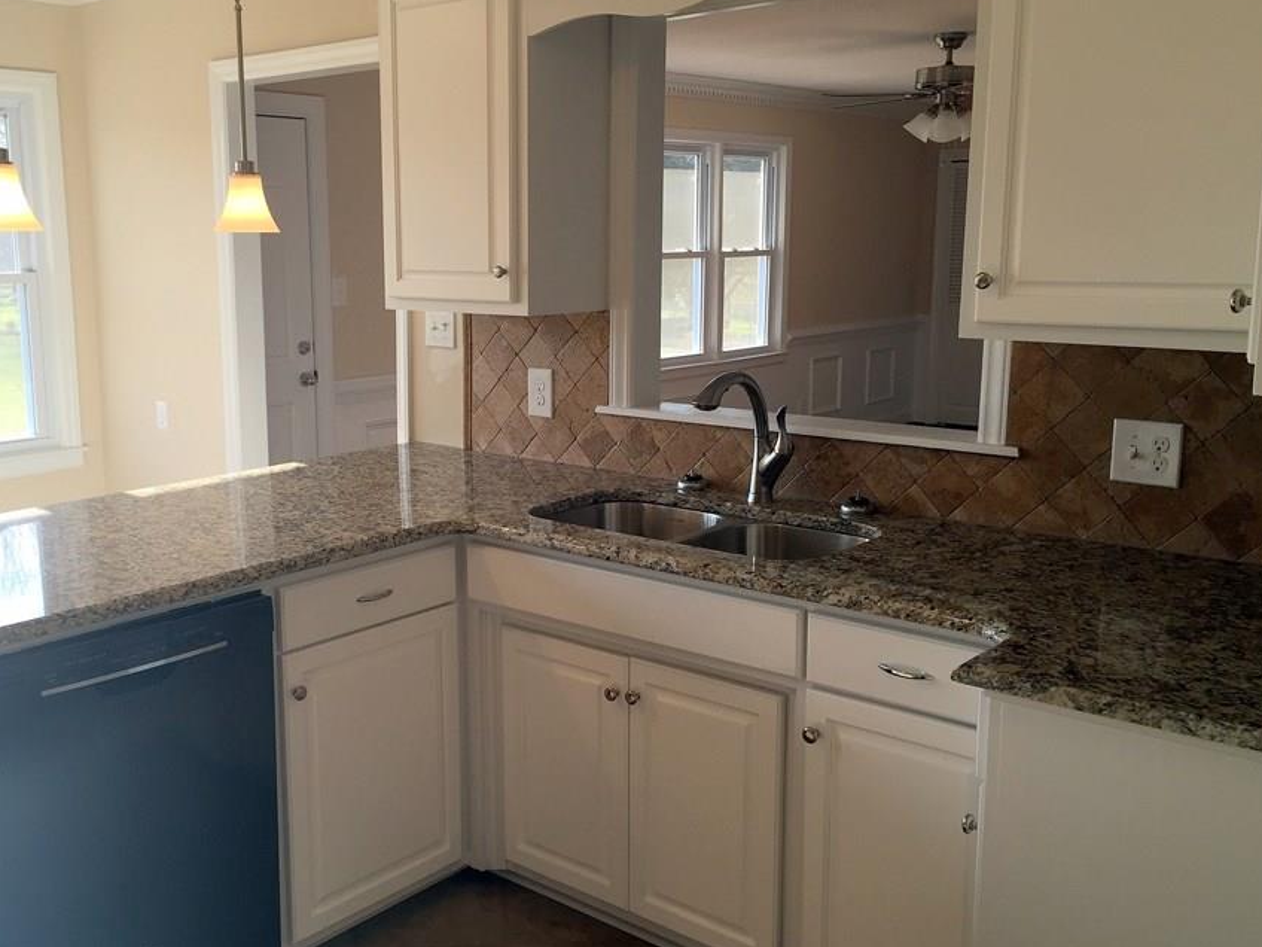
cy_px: 476
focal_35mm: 35
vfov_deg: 40.7
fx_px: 1276
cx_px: 521
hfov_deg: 52.4
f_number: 2.2
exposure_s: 1/238
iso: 32
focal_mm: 4.15
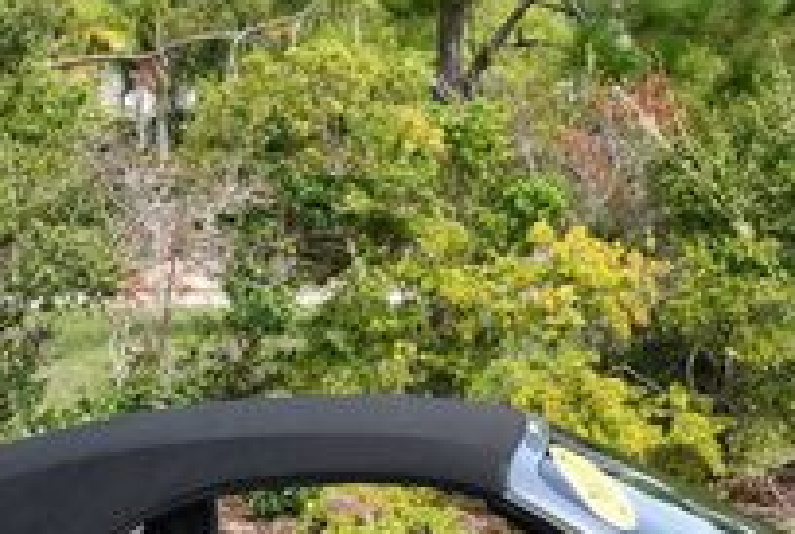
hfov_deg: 10.9
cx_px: 421
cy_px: 437
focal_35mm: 188
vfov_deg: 7.3
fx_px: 4161
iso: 200
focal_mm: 30
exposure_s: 1/250
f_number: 7.1
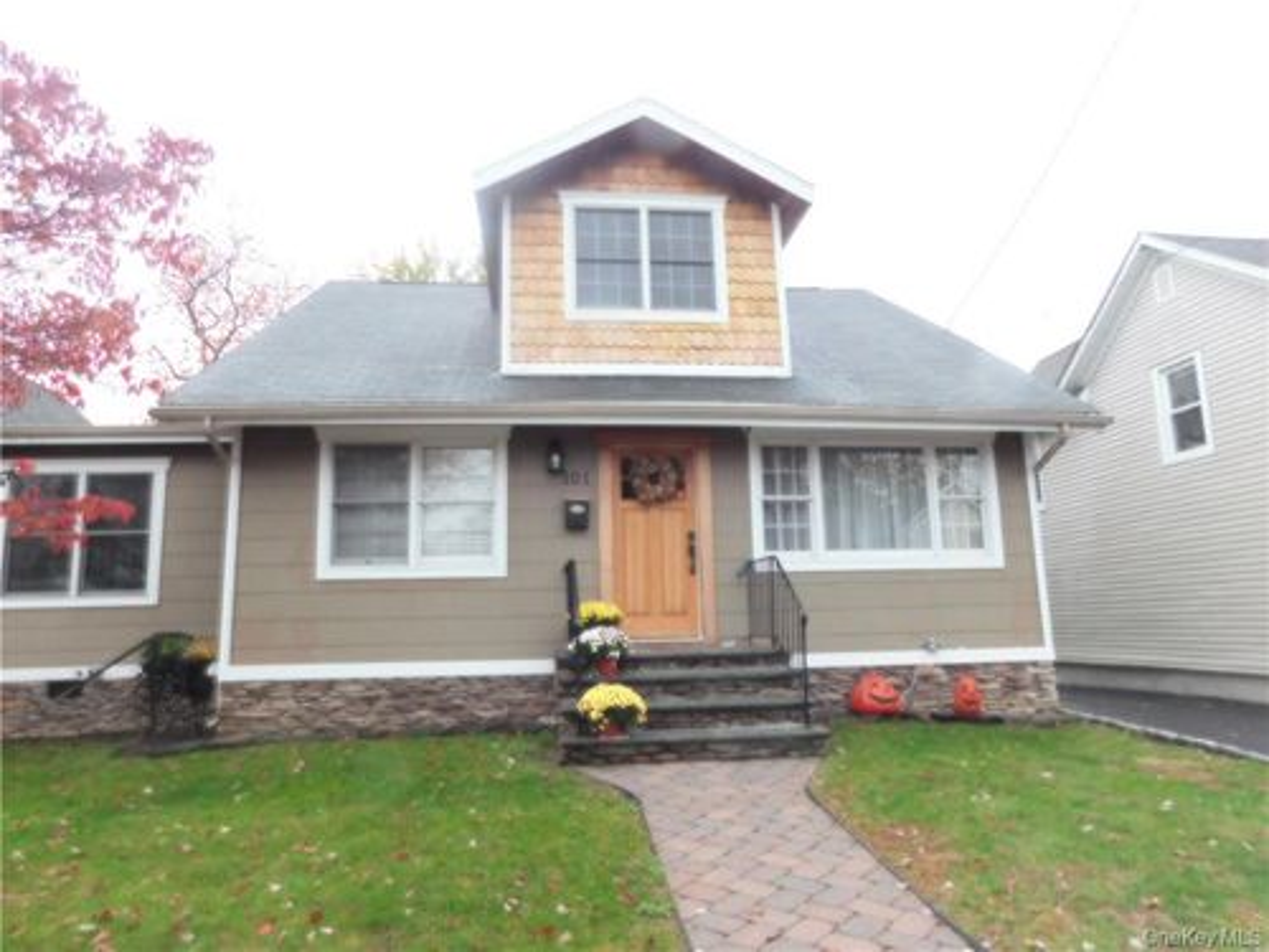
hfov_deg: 73.9
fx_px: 843
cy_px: 476
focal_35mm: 23
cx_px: 634
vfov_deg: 58.9
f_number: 3
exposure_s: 1/30
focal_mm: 4
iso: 360
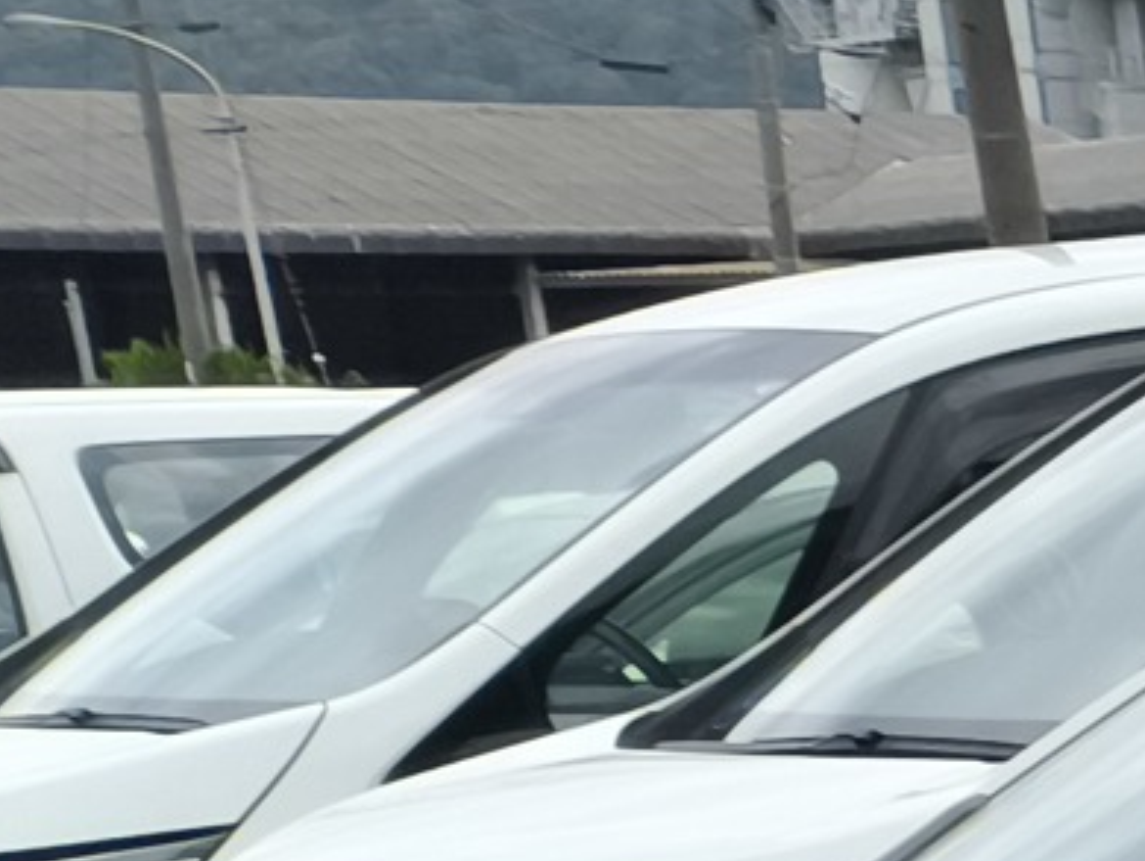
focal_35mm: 164
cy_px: 1845
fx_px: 5428
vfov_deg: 8.5
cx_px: 3720
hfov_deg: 9.0
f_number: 1.7
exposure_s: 1/252
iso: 50
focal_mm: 4.71
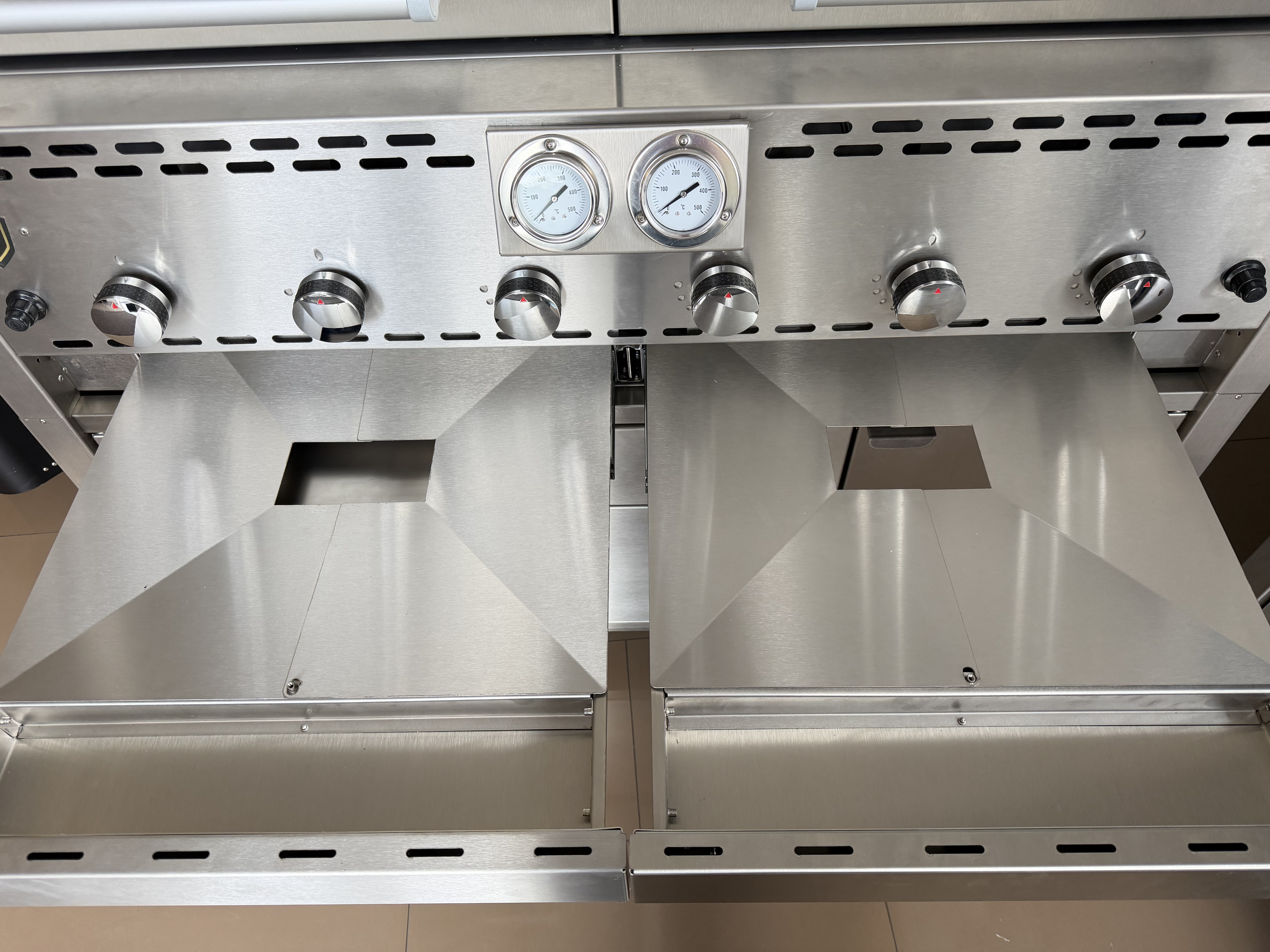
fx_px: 881
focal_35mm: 24
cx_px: 635
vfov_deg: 56.8
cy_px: 476
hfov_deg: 71.6
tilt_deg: -52.1
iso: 200
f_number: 1.78
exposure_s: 1/121
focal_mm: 6.76
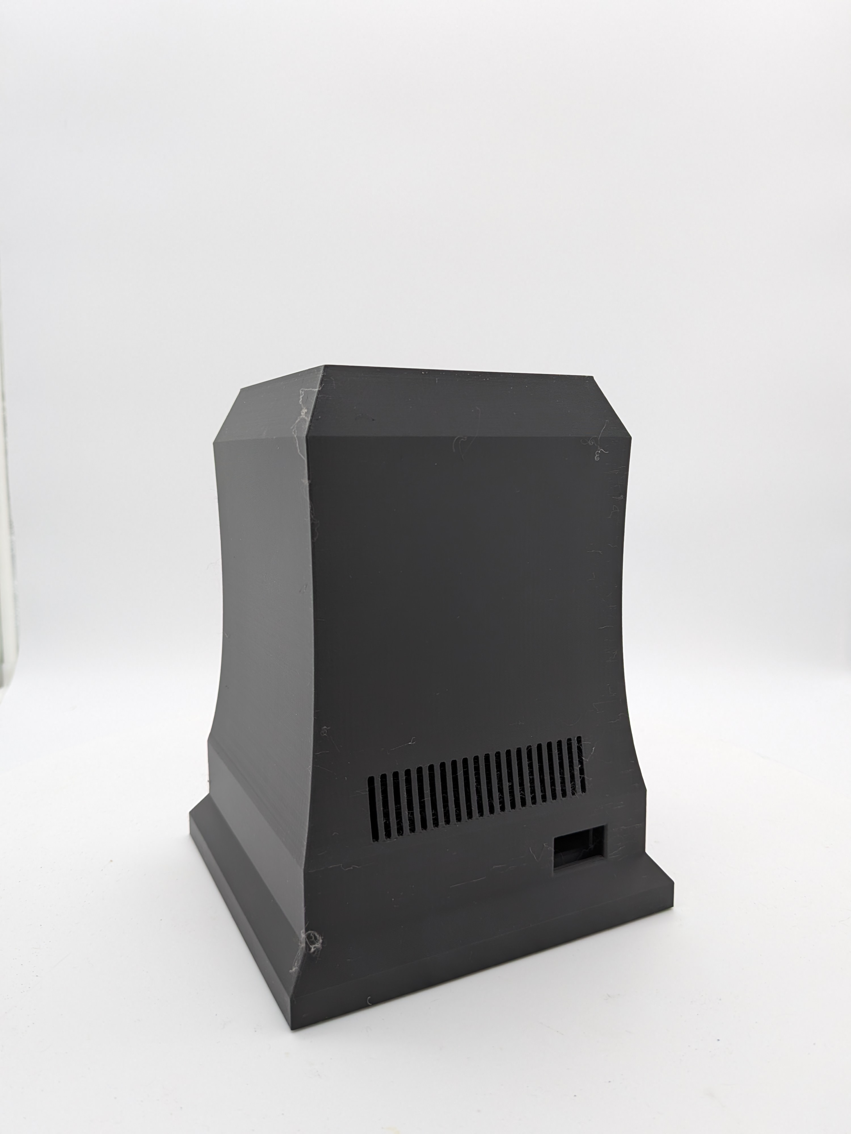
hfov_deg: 56.8
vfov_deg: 71.6
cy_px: 567
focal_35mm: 24
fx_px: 787
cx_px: 426
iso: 59
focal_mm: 4.53
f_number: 1.7
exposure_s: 1/144
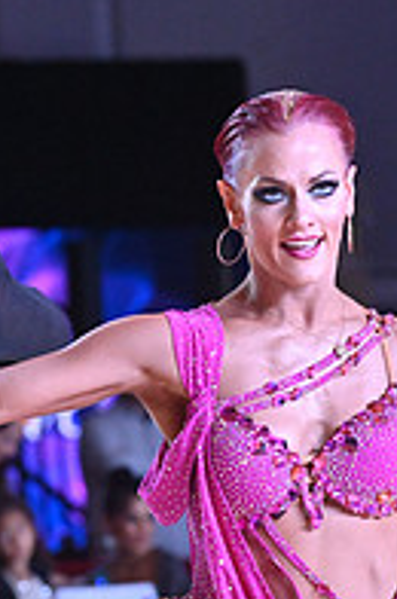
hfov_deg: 2.6
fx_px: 8864
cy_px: 782
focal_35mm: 534
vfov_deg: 3.9
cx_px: 163
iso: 4000
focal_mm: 180
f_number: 7.1
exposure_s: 1/400
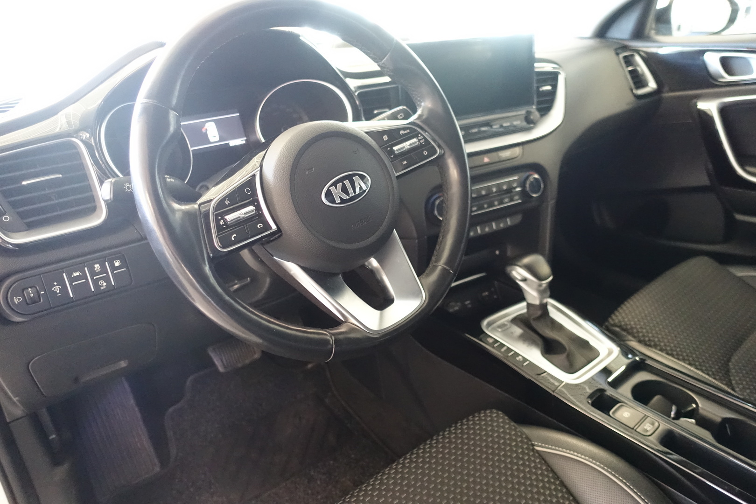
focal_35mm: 24
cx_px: 378
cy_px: 252
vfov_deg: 53.1
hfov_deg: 73.7
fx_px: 504
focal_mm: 8.8
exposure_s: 1/160
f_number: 1.8
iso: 3200
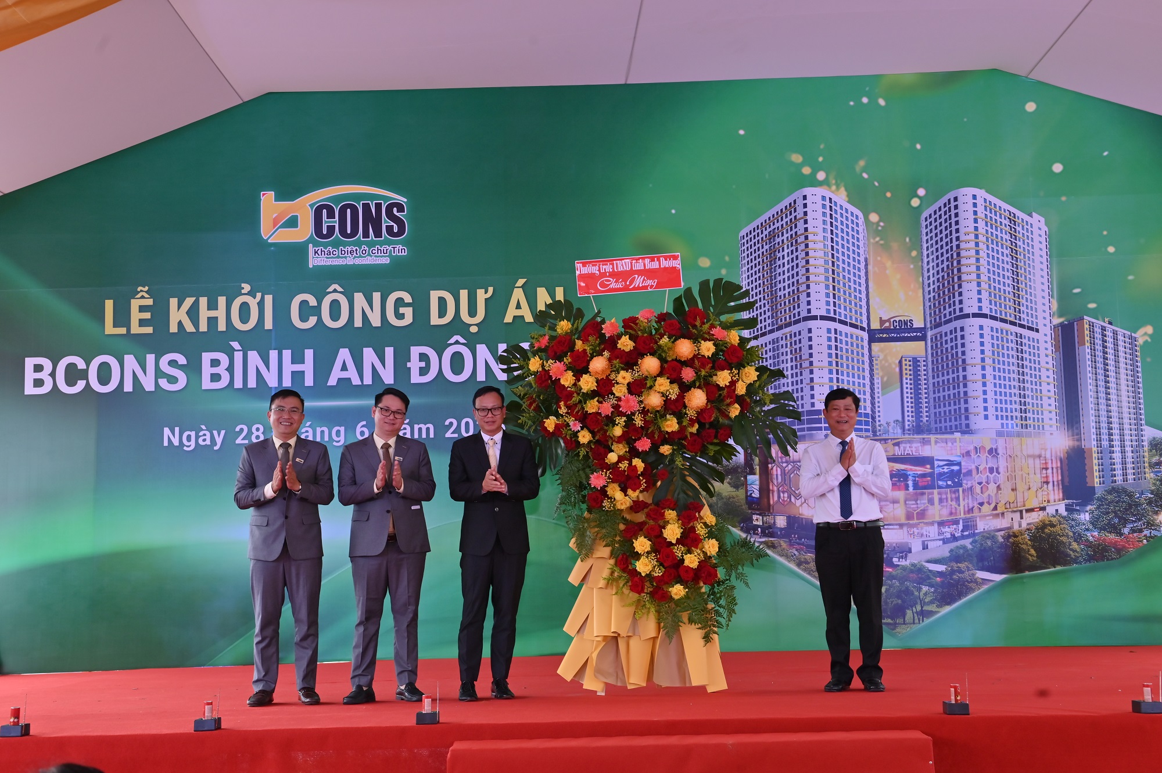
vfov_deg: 31.8
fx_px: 1355
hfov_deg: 46.4
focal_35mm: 42
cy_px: 386
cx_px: 581
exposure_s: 1/125
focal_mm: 42
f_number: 5.6
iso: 400
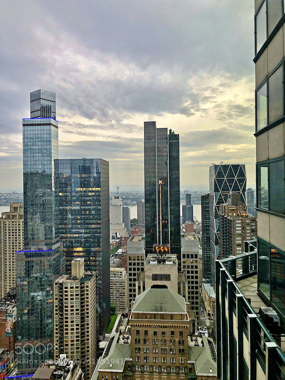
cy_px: 190
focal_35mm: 28
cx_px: 142
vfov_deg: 63.4
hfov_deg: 49.7
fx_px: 307
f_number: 1.8
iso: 25
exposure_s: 1/40
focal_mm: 4
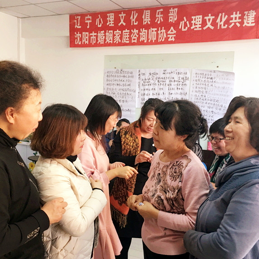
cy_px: 134
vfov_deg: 46.0
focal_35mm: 36
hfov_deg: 46.0
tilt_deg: -8.3
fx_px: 305
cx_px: 130
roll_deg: -1.0
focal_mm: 4.15
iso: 125
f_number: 2.2
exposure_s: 1/33
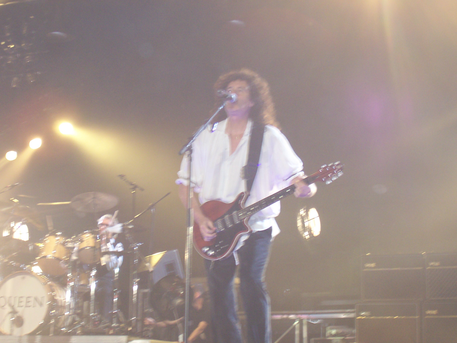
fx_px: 937
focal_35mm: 71
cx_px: 228
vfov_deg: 20.7
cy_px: 172
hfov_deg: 27.4
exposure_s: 1/90
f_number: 4
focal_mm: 10.8
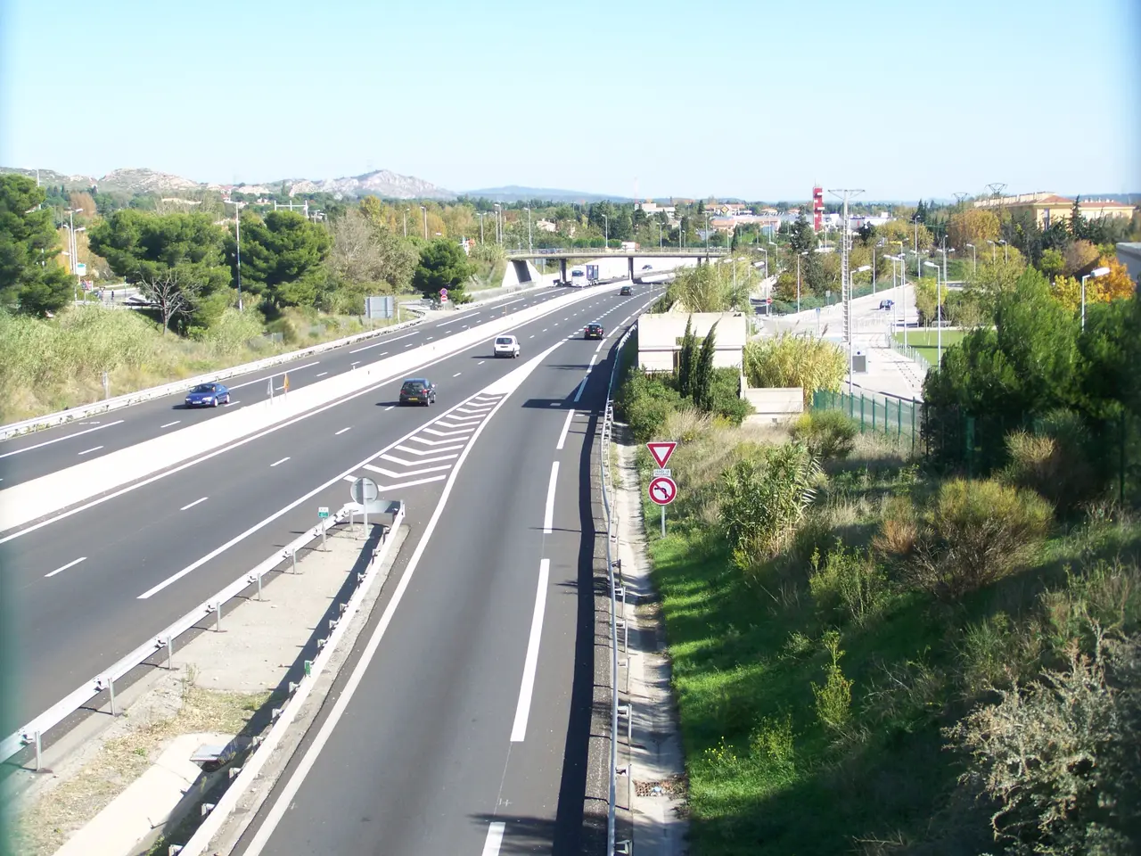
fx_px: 2044
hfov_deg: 31.2
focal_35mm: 62
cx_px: 570
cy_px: 428
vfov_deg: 23.7
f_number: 4.5
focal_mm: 10.3
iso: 80
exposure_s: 1/320
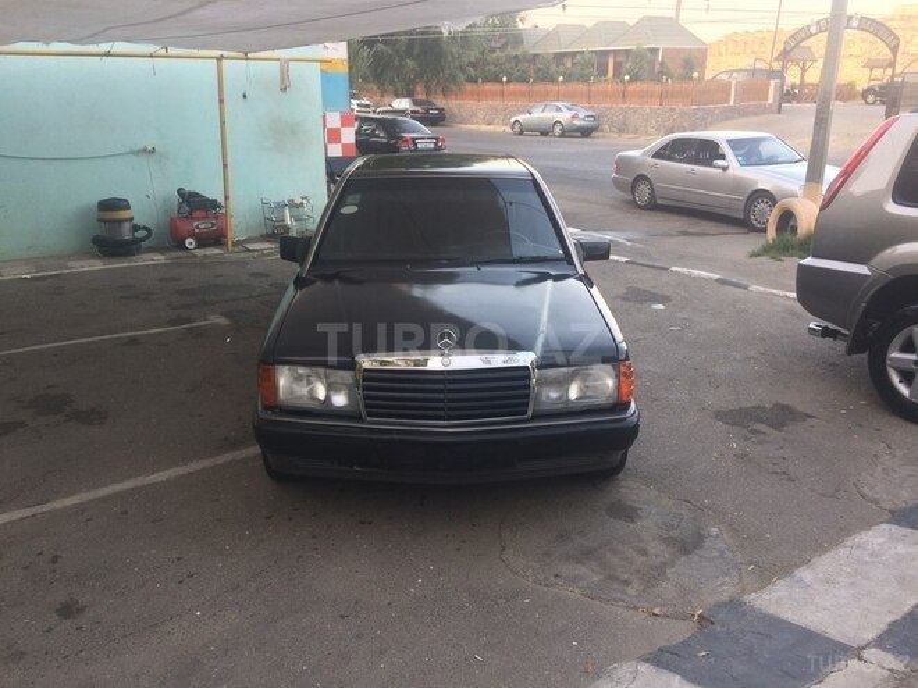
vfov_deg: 48.2
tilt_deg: -19.2
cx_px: 459
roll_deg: -1.0
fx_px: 769
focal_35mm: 29
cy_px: 344
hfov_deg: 61.7
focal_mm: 4.15
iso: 40
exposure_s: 1/50
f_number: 2.2
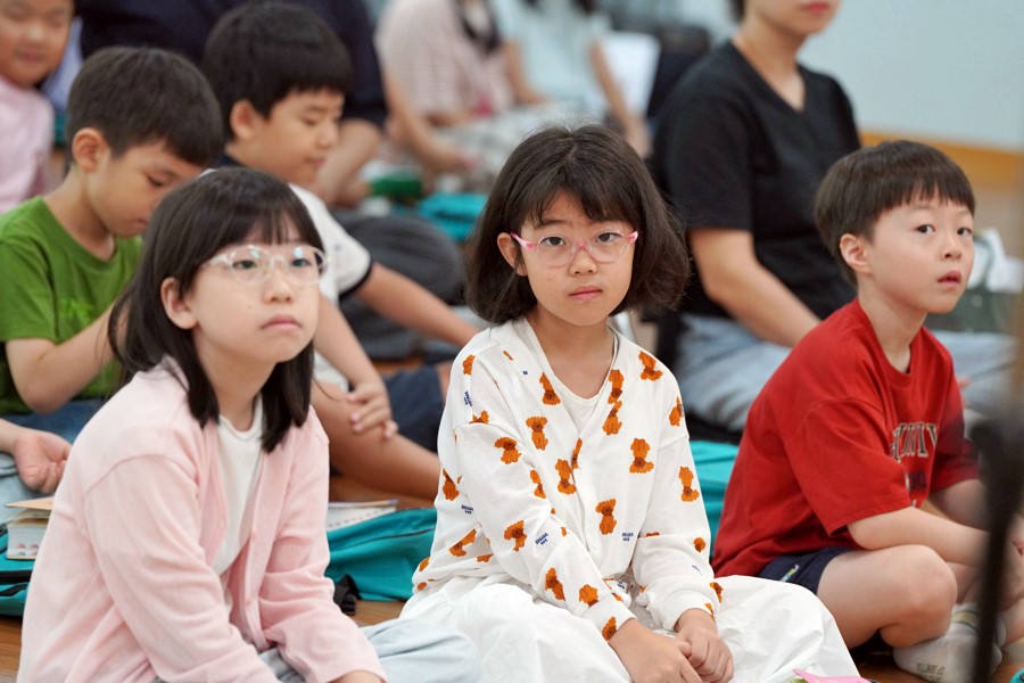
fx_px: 5688
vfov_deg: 6.9
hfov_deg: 10.3
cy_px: 342
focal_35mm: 200
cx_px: 512
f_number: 4
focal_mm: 200
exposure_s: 1/250
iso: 3200
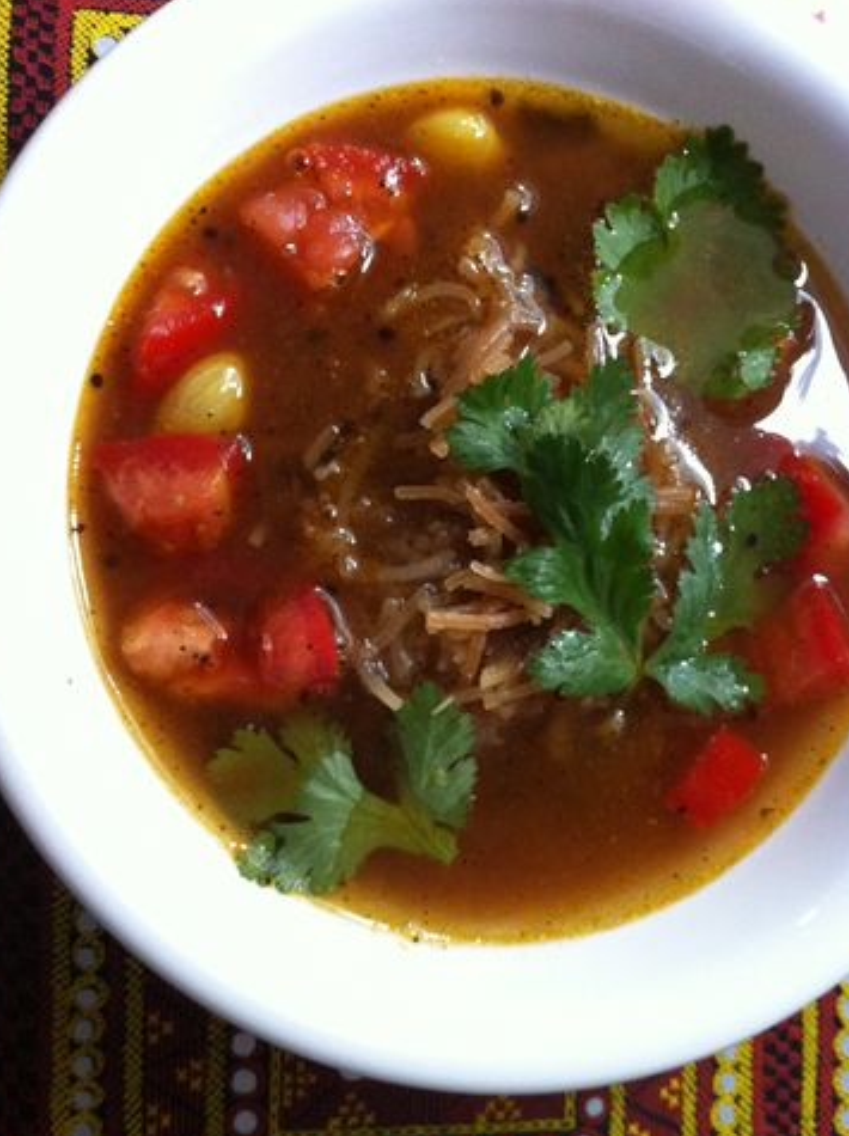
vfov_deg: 50.2
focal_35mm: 37
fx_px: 1213
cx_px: 417
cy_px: 586
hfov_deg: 38.6
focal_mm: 3.85
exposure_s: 1/15
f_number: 2.8
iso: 320
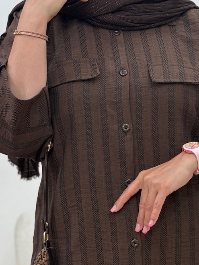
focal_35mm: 93
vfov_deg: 20.9
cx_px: 109
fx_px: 714
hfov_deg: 15.9
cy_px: 203
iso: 64
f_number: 1.78
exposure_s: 1/257
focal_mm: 6.76
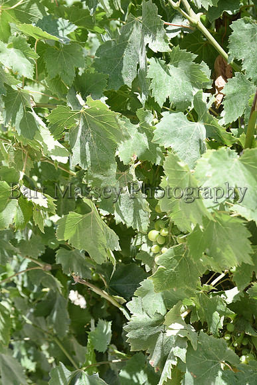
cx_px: 128
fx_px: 803
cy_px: 192
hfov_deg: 18.2
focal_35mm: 75
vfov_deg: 27.0
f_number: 9
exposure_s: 1/320
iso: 250
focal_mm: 75
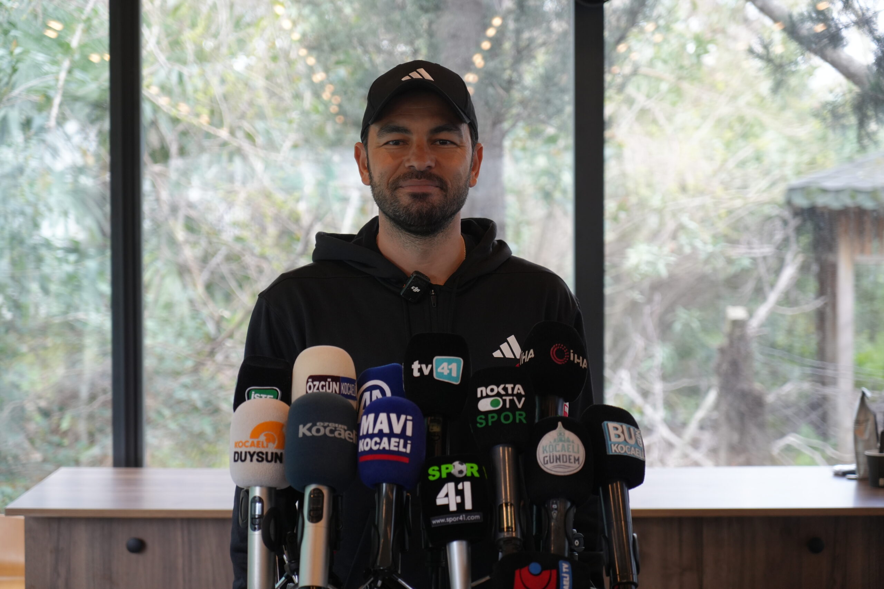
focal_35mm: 70
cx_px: 442
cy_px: 294
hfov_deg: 28.8
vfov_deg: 19.5
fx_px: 1719
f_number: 4
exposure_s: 1/160
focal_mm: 70
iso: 800
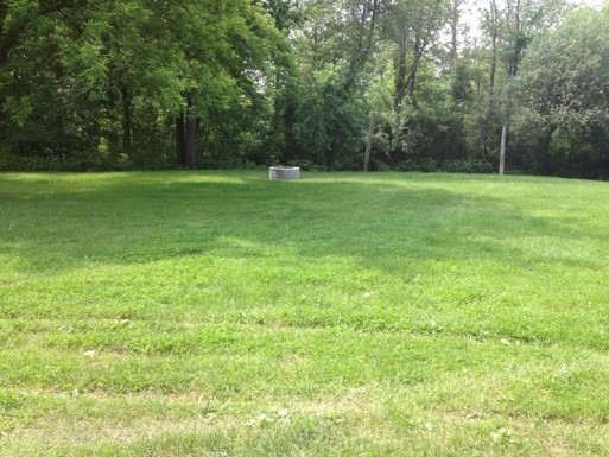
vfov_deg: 40.7
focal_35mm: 35
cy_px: 228
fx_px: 616
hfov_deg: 52.6
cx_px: 304
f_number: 2.4
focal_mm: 4.28
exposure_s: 1/223
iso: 50
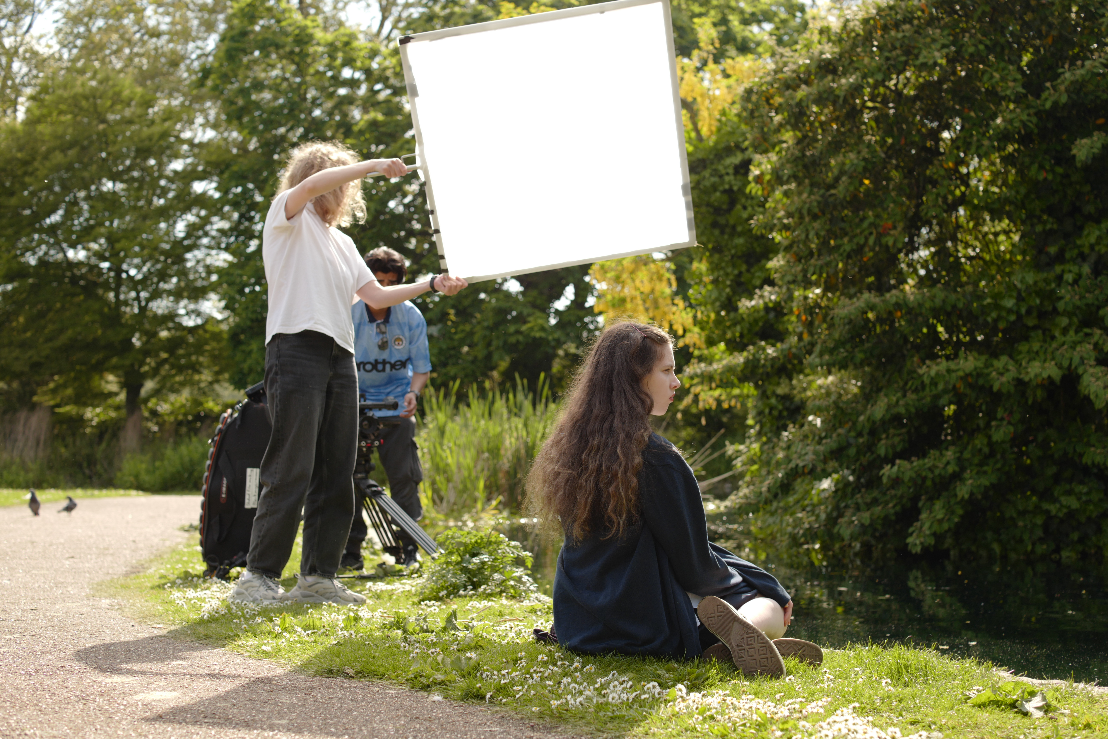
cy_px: 370
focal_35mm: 53
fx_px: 1631
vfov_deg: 25.5
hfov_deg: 37.5
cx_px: 554
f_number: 2.8
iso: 200
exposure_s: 1/1000
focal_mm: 35
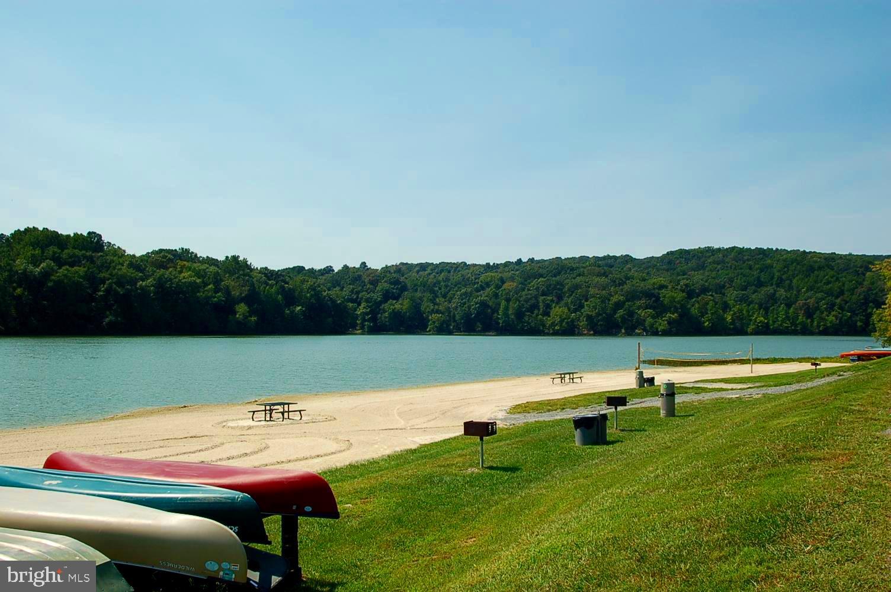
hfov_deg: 53.2
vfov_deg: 36.8
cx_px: 446
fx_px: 890
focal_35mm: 36
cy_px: 296
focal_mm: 24
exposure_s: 1/400
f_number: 10
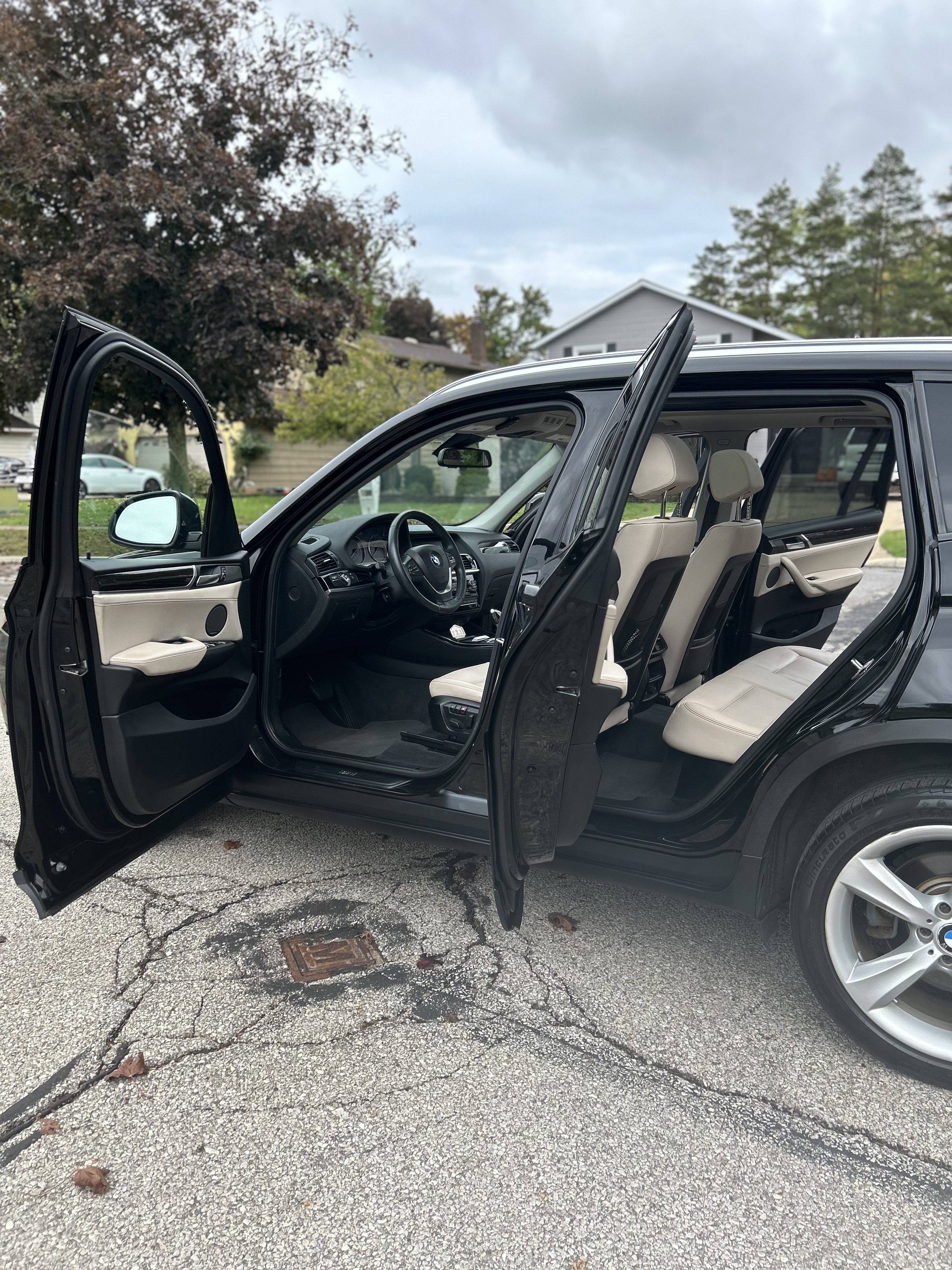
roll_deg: +0.5
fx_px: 953
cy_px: 635
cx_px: 476
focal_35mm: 26
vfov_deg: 67.3
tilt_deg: -10.7
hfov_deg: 53.1
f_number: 1.5
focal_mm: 5.7
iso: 50
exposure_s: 1/974
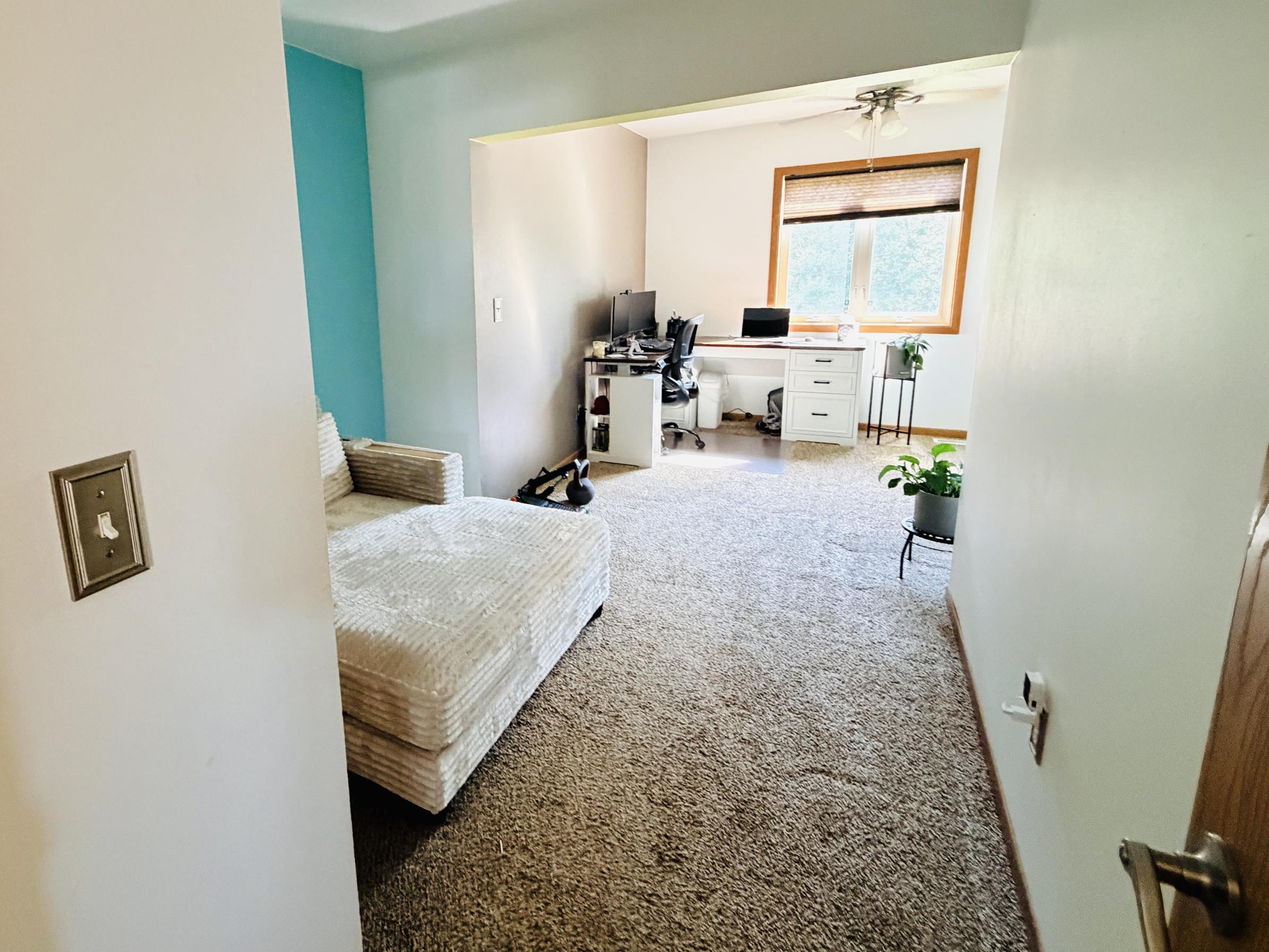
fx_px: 660
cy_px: 404
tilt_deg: -11.4
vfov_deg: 71.2
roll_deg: +2.5
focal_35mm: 18
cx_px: 472
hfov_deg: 85.9
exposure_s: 1/60
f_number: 2.2
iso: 640
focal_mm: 2.22
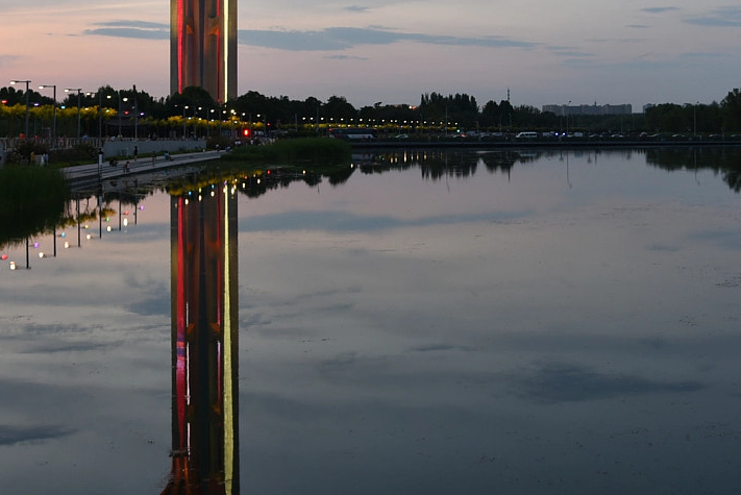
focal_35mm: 54
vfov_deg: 24.7
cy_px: 101
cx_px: 404
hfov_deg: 36.8
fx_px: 1112
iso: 320
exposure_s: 1/13
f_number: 4
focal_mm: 24
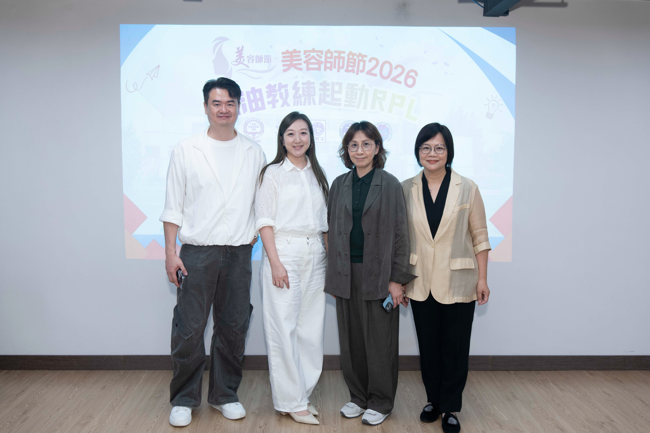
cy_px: 216
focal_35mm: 35
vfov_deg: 37.9
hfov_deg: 54.4
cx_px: 325
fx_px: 632
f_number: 3.2
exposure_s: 1/160
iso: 800
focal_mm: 35
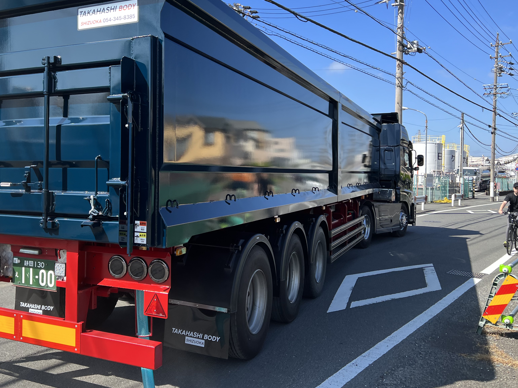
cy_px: 165
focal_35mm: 34
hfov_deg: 53.1
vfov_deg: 41.7
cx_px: 183
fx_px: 509
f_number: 1.5
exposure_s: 1/1068
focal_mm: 5.7
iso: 50
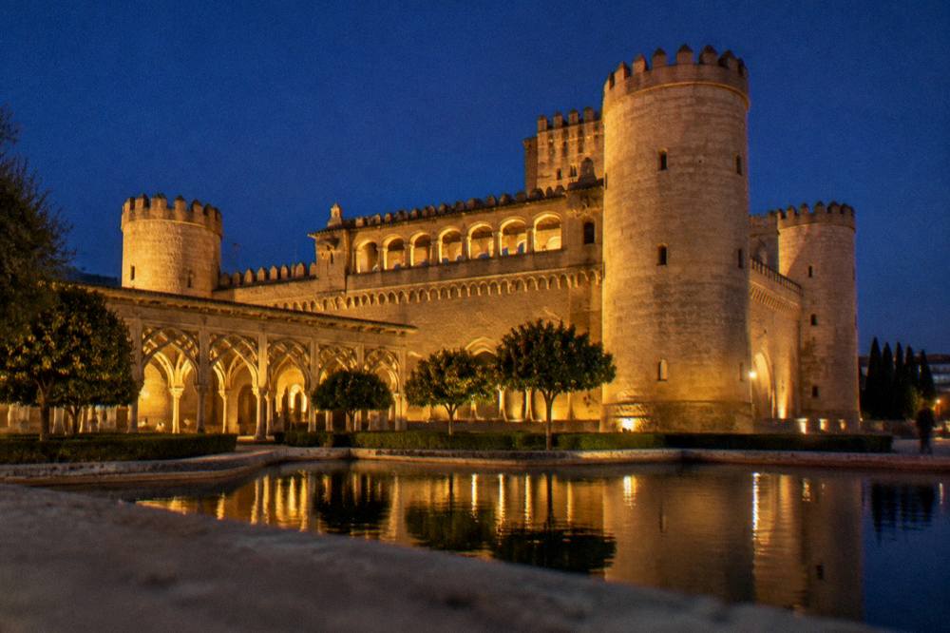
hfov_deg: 54.5
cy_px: 316
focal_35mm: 35
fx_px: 923
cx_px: 475
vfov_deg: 37.8
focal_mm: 35
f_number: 10
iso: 800
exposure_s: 1/160
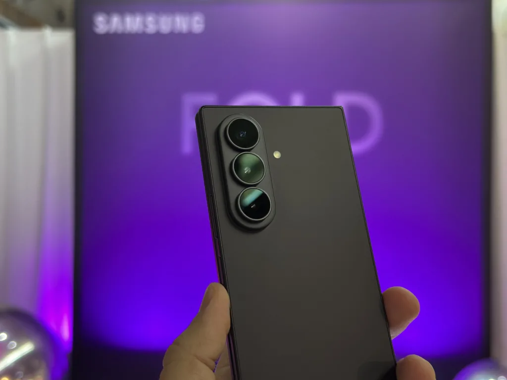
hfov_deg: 39.7
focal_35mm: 48
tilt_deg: +0.7
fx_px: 703
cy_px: 190
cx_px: 254
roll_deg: -1.0
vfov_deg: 30.3
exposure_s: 1/55
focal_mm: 6.86
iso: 320
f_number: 1.78
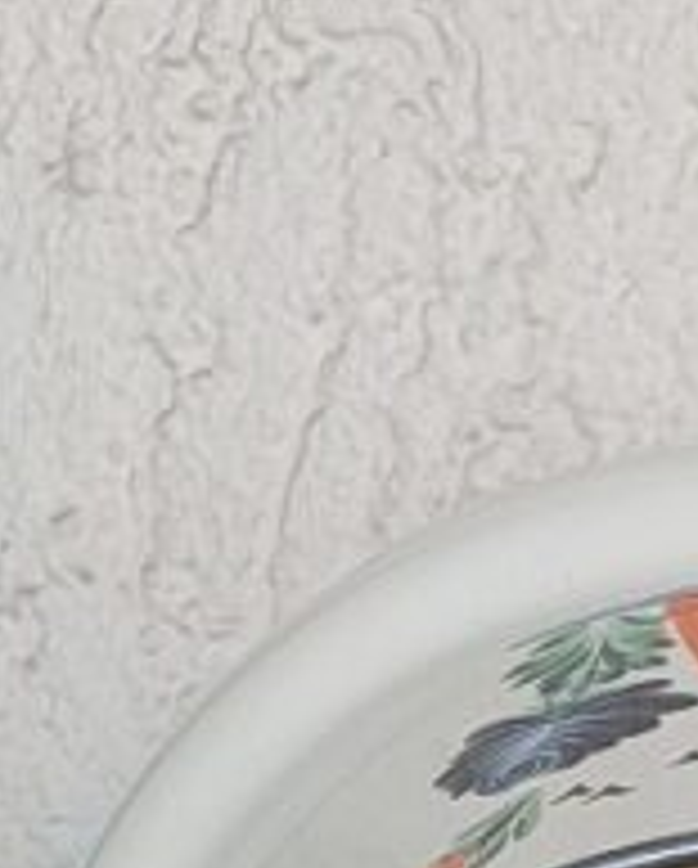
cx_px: 878
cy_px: 1201
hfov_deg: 15.2
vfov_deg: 18.1
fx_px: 2499
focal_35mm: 97
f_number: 1.8
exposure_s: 1/127
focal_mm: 5.23
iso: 40
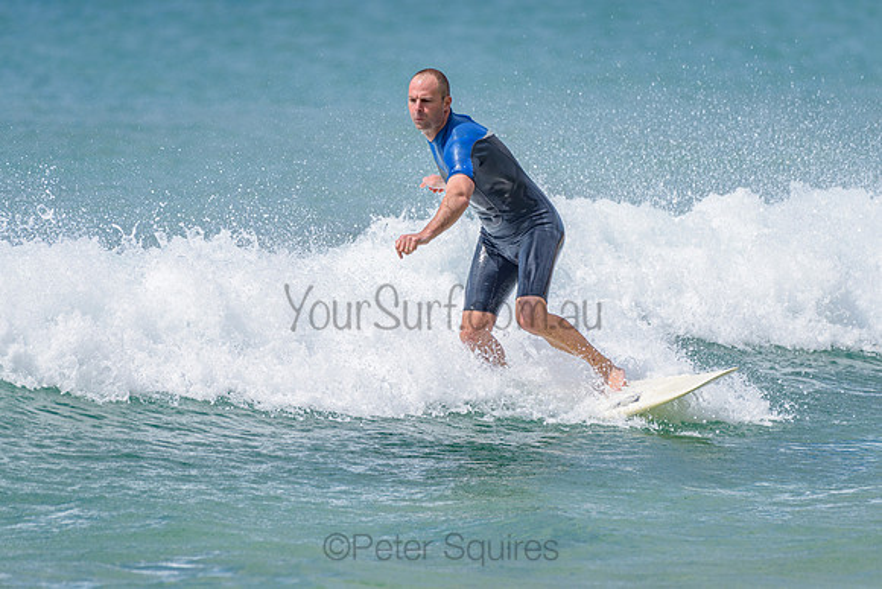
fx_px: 15029
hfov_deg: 3.4
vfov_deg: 2.2
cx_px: 439
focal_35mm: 613
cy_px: 263
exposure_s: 1/2000
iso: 200
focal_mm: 500
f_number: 5.6
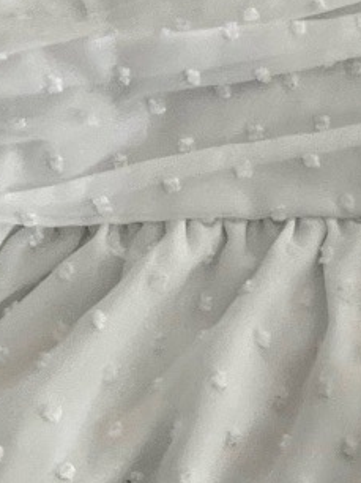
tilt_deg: -74.7
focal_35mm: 136
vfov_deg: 14.4
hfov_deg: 10.4
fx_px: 1894
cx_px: 596
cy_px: 104
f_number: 1.6
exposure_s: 1/122
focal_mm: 5.1
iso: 100
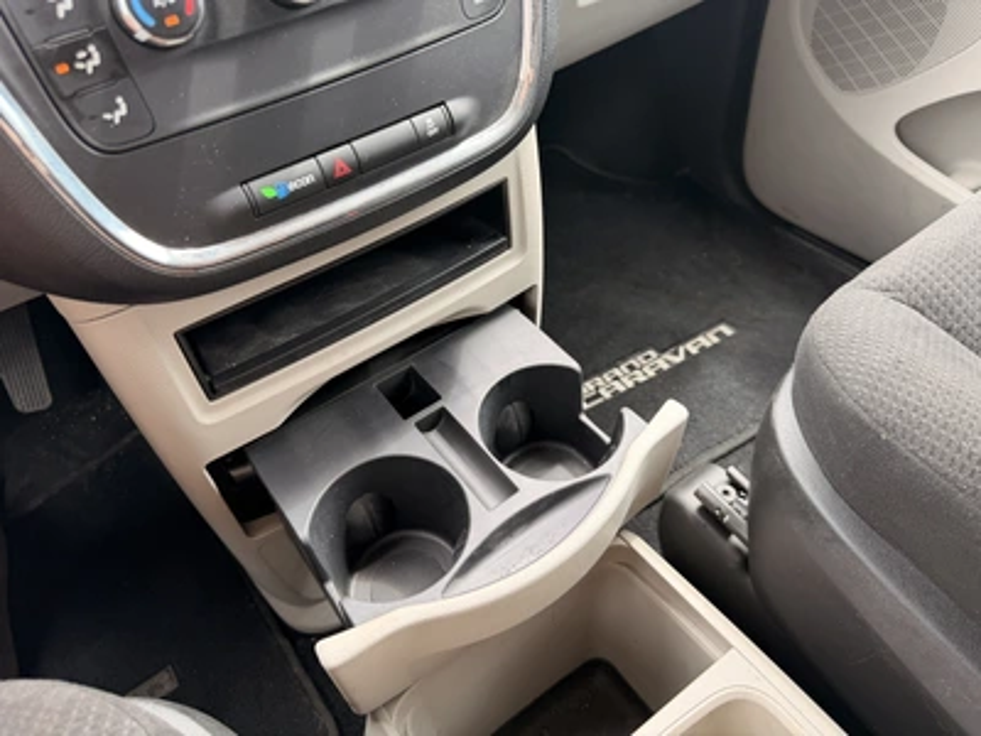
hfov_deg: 71.6
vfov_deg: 56.8
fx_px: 680
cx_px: 490
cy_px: 368
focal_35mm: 24
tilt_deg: -49.2
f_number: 1.78
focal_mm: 6.76
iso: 125
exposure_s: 1/121
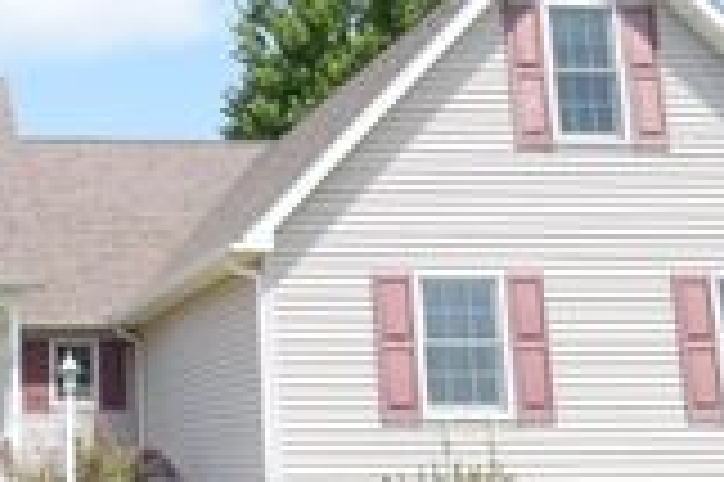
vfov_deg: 22.4
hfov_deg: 30.9
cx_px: 13
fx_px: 1217
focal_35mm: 61
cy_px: 205
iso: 180
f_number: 8
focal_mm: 13
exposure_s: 1/250
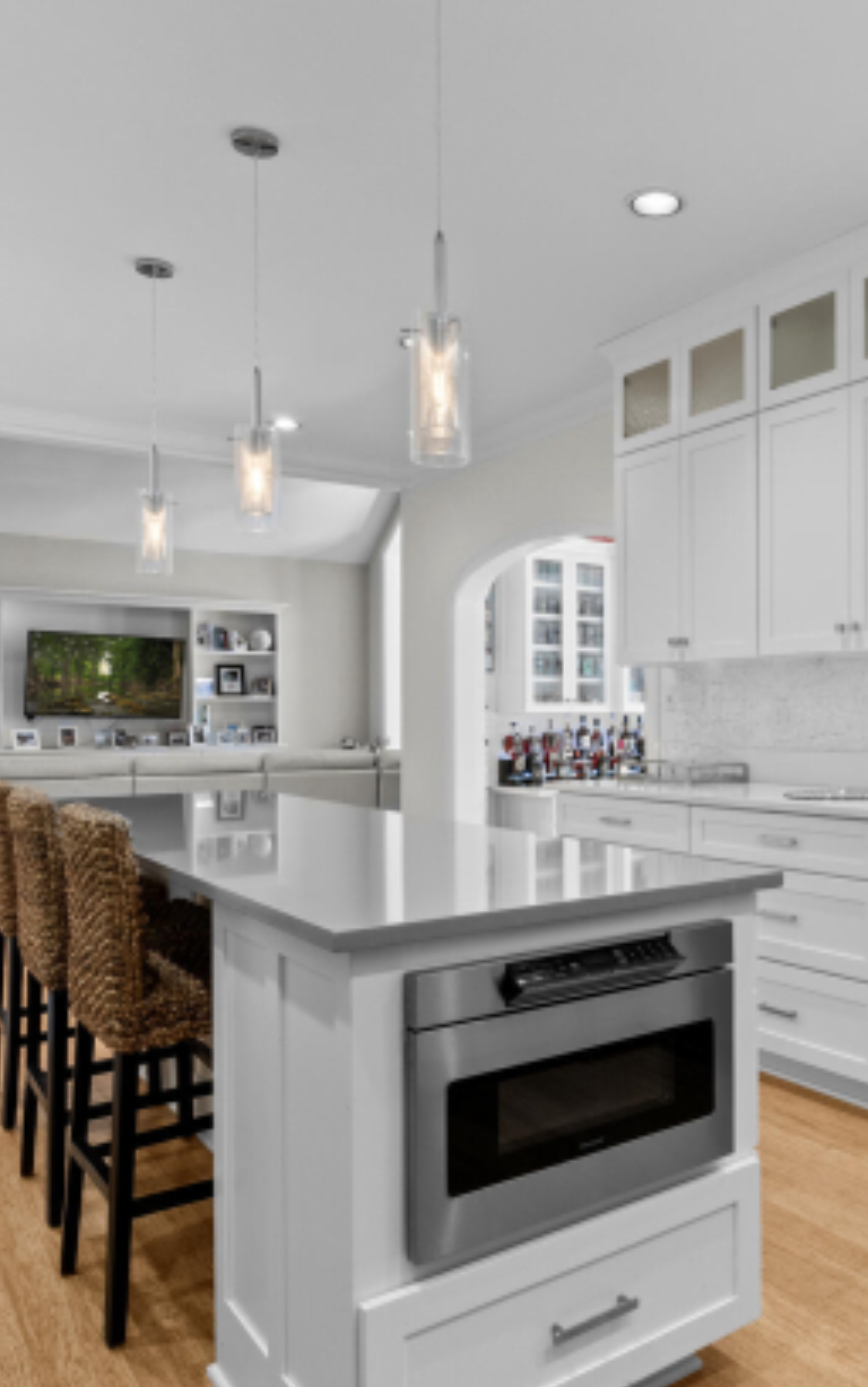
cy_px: 729
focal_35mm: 28
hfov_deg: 43.3
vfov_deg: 66.4
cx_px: 644
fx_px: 1059
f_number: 9
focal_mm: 10
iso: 400
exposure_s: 1/3
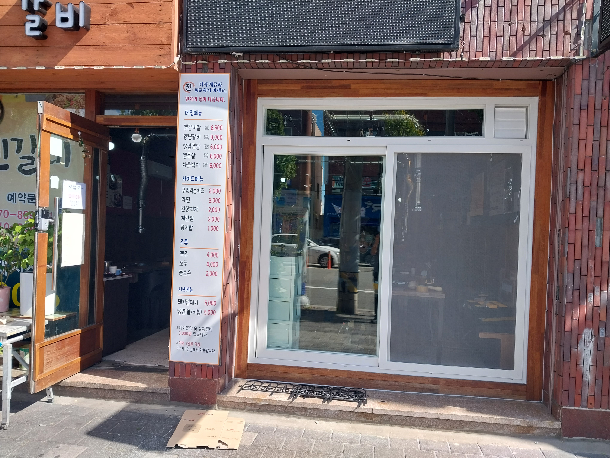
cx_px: 305
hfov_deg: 67.3
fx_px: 458
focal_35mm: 26
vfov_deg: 53.1
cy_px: 229
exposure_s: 1/209
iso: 20
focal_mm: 4
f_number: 1.8
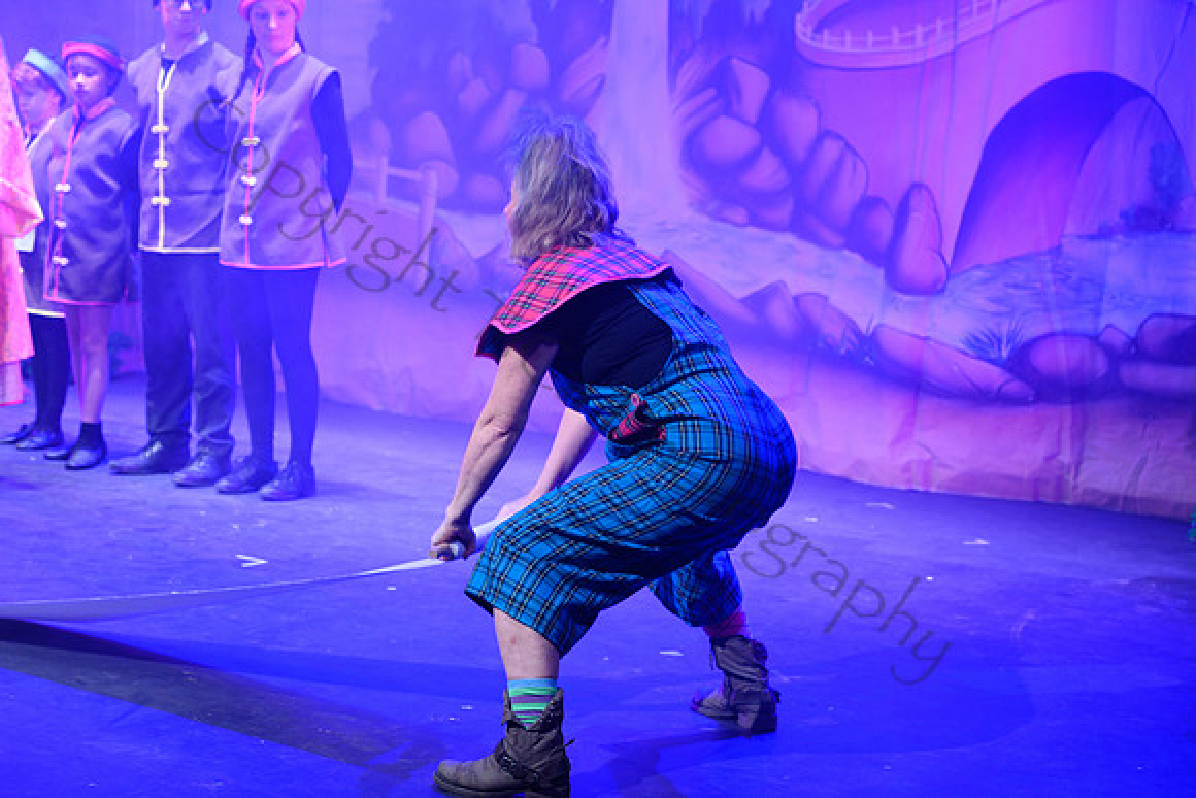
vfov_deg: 19.5
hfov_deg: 28.8
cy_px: 399
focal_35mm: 70
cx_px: 598
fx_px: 2326
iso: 1000
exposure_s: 1/100
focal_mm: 70
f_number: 4
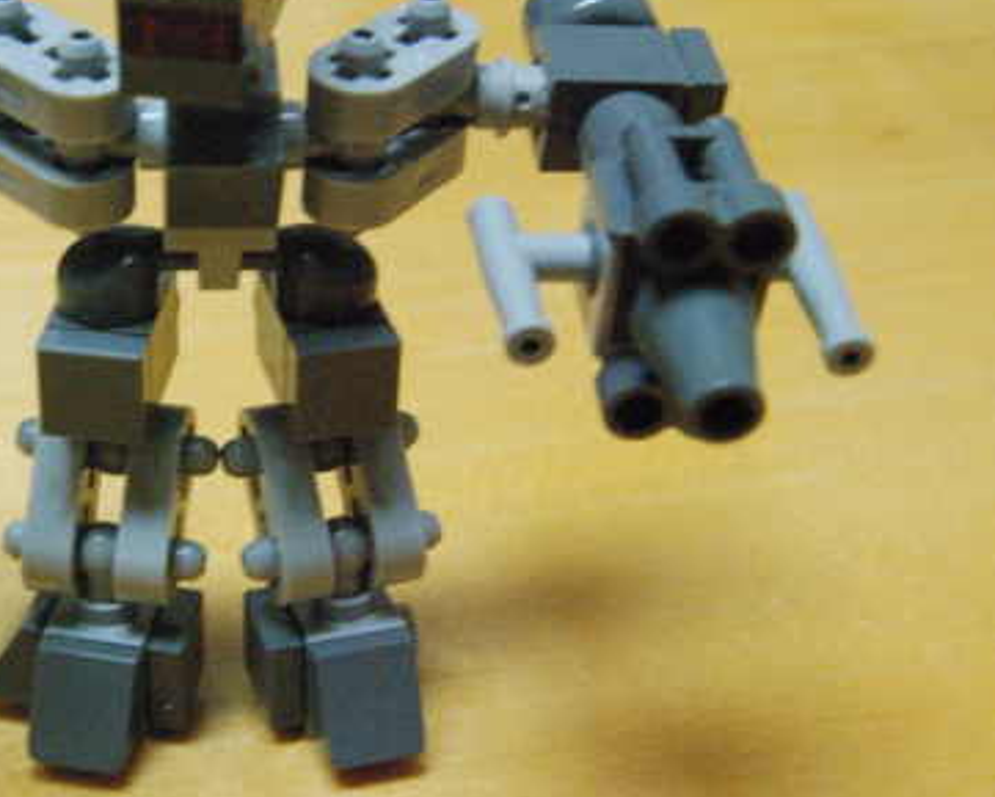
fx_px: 1915
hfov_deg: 28.7
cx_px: 243
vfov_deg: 23.4
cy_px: 284
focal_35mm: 65
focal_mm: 26
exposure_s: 1/13
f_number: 14
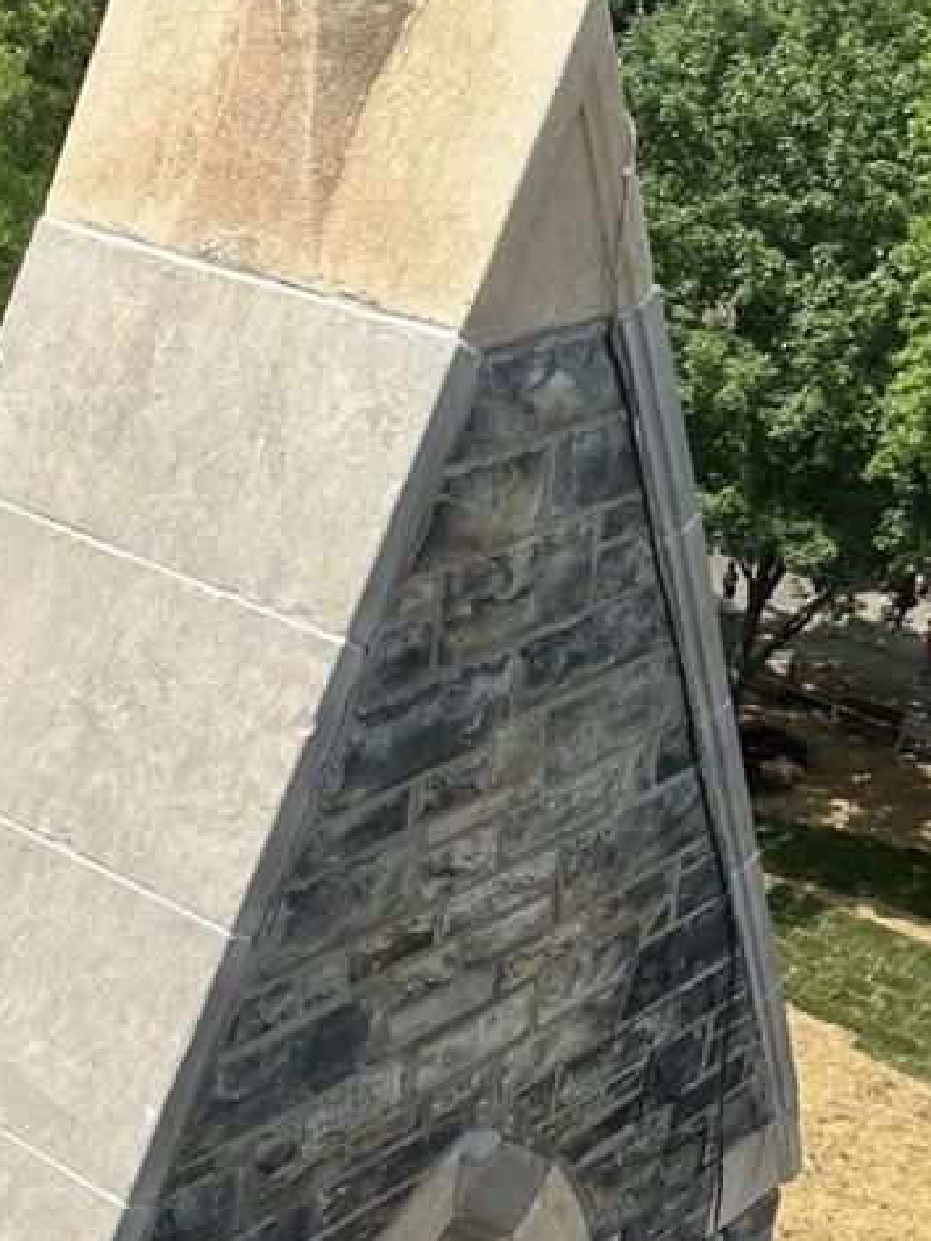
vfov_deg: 29.8
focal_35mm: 61
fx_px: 2187
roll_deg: -4.9
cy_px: 1209
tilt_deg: -36.0
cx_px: 287
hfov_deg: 23.9
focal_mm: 6.86
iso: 80
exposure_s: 1/3356
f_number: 1.78
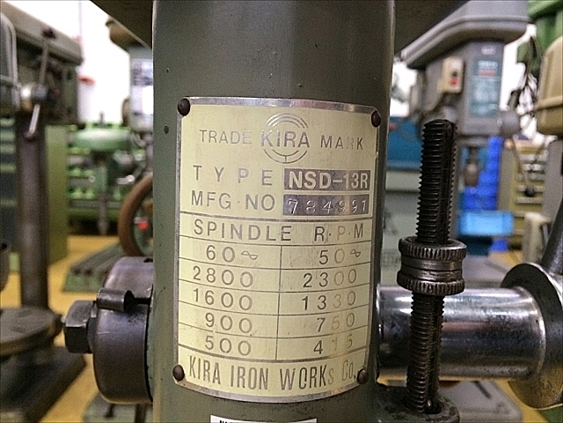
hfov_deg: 61.7
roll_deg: -0.6
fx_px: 472
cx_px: 282
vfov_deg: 48.2
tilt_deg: -6.8
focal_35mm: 29
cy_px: 212
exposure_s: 1/30
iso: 160
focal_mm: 4.15
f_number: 2.2
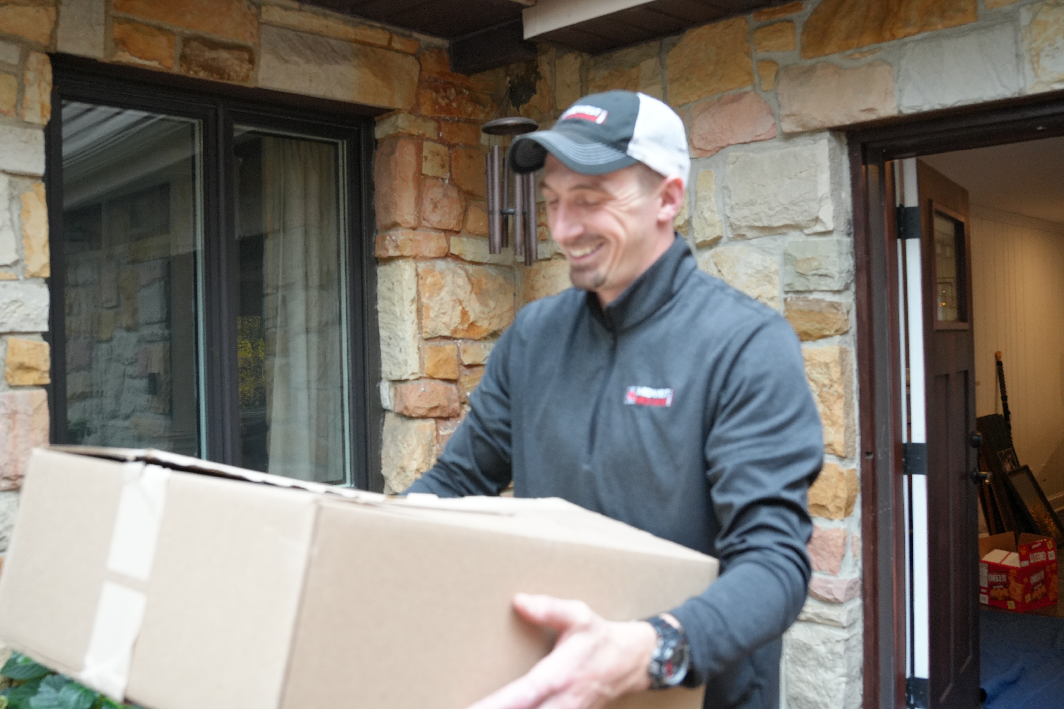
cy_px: 354
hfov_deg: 55.9
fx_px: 1002
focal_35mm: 34
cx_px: 532
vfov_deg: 39.0
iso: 1000
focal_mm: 22.6
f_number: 4
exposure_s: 1/160
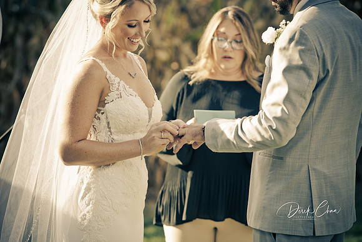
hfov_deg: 10.3
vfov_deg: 6.9
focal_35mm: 200
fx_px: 2011
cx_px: 181
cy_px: 121
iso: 800
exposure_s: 1/800
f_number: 4.5
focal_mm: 200
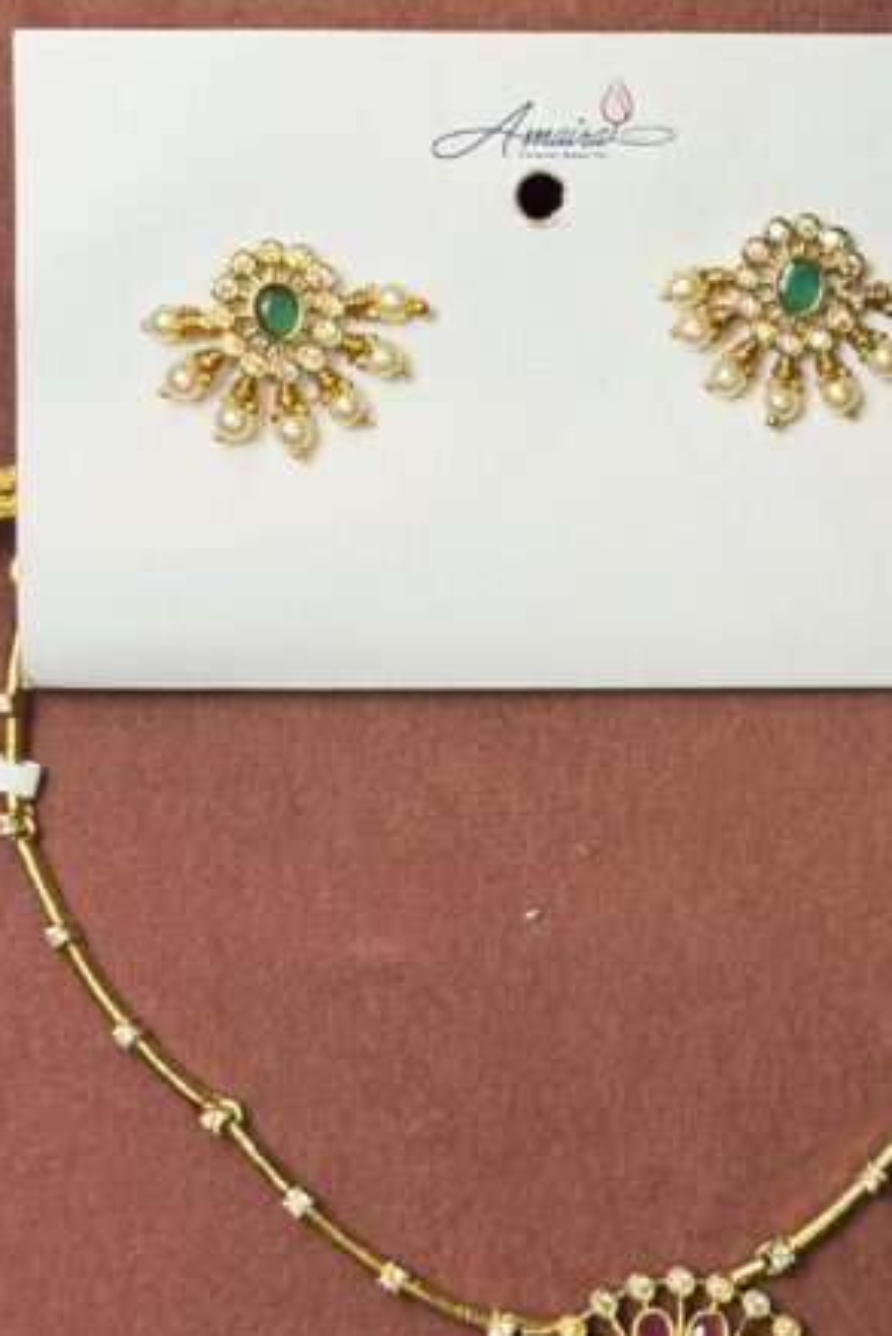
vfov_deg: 19.3
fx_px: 3936
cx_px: 715
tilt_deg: -80.8
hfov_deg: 12.9
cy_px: 580
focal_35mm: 106
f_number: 1.78
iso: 50
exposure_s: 1/120
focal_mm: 6.76
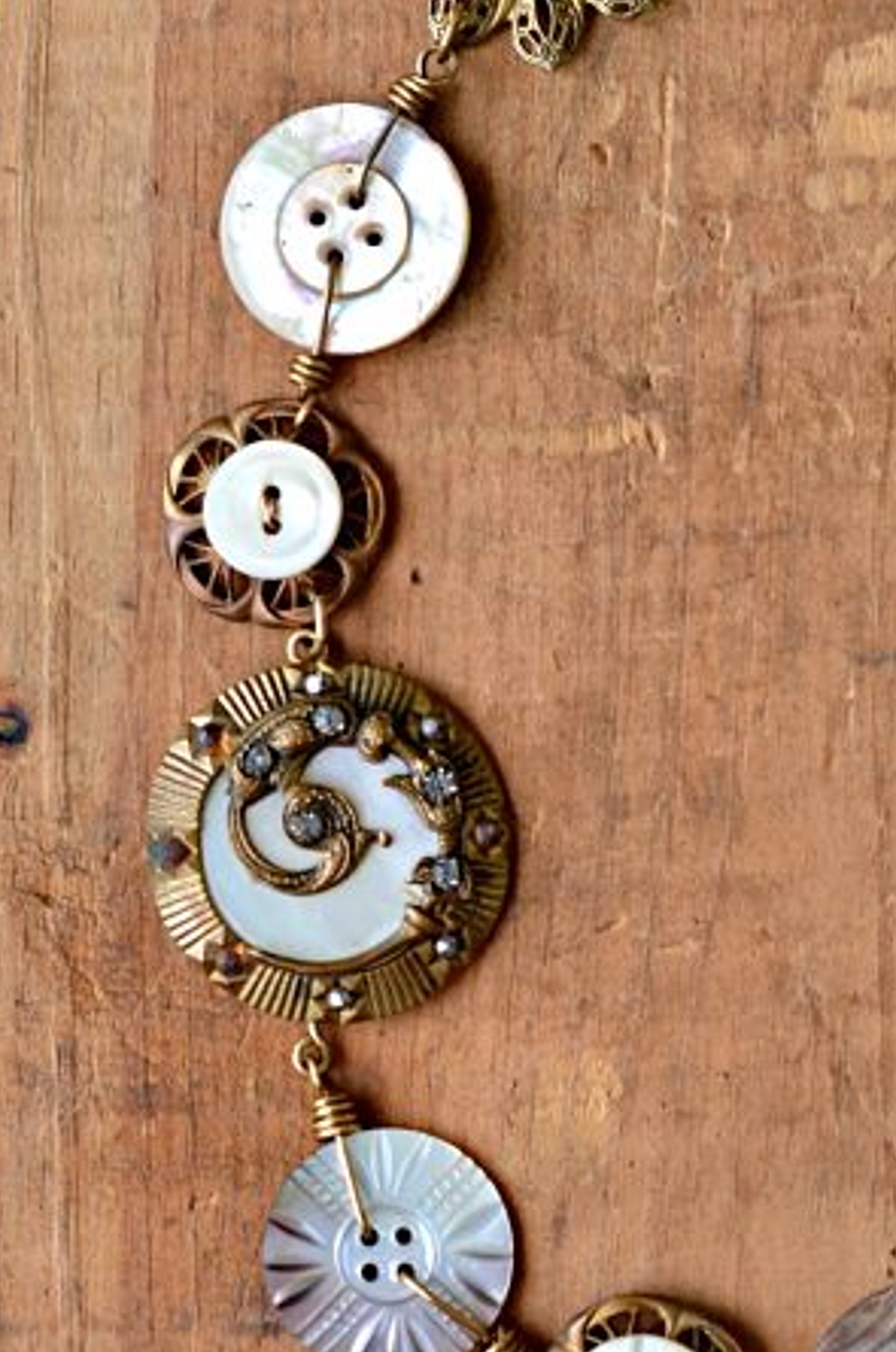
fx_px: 4909
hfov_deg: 10.4
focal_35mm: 131
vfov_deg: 15.7
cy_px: 567
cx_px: 773
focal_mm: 50
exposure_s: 1/160
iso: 200
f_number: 6.3
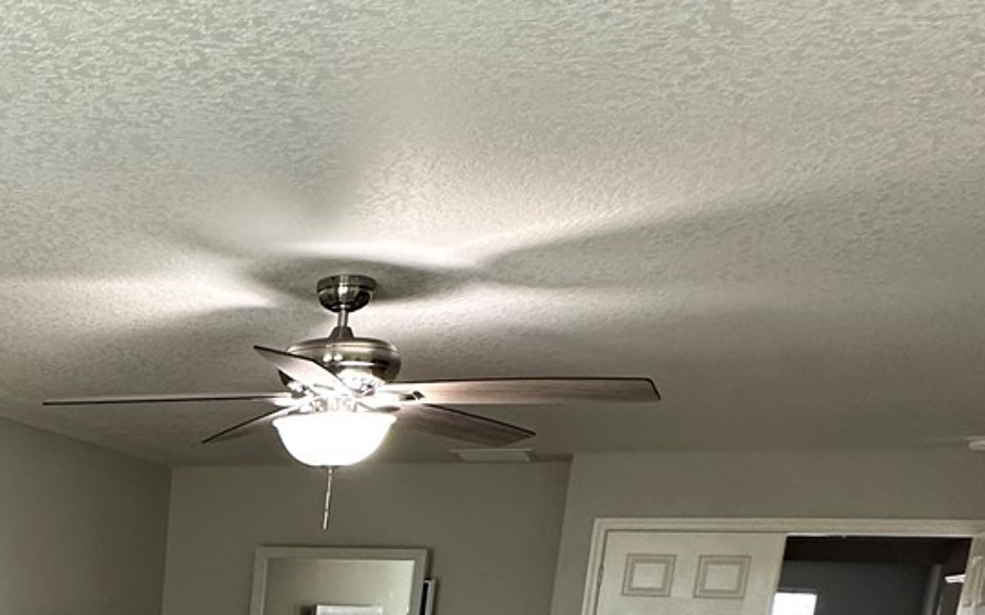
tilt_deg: -12.4
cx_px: -4
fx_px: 1181
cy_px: 845
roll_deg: -2.1
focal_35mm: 44
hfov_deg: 39.8
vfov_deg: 24.6
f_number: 2.2
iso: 160
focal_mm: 2.22
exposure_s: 1/99
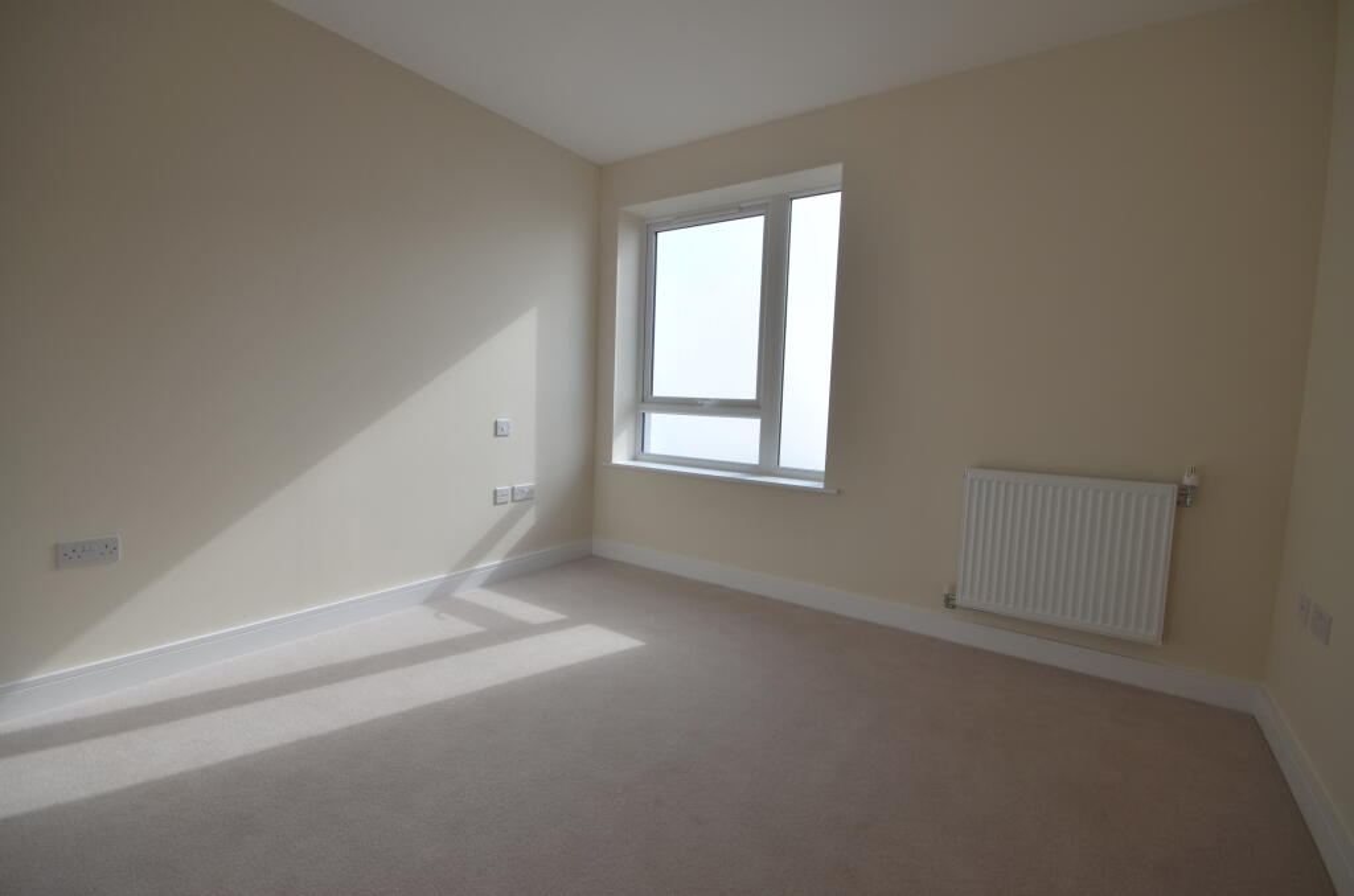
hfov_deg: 100.5
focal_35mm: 15
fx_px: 563
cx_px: 677
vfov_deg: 77.1
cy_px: 448
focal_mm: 10
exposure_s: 1/250
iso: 125
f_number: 8
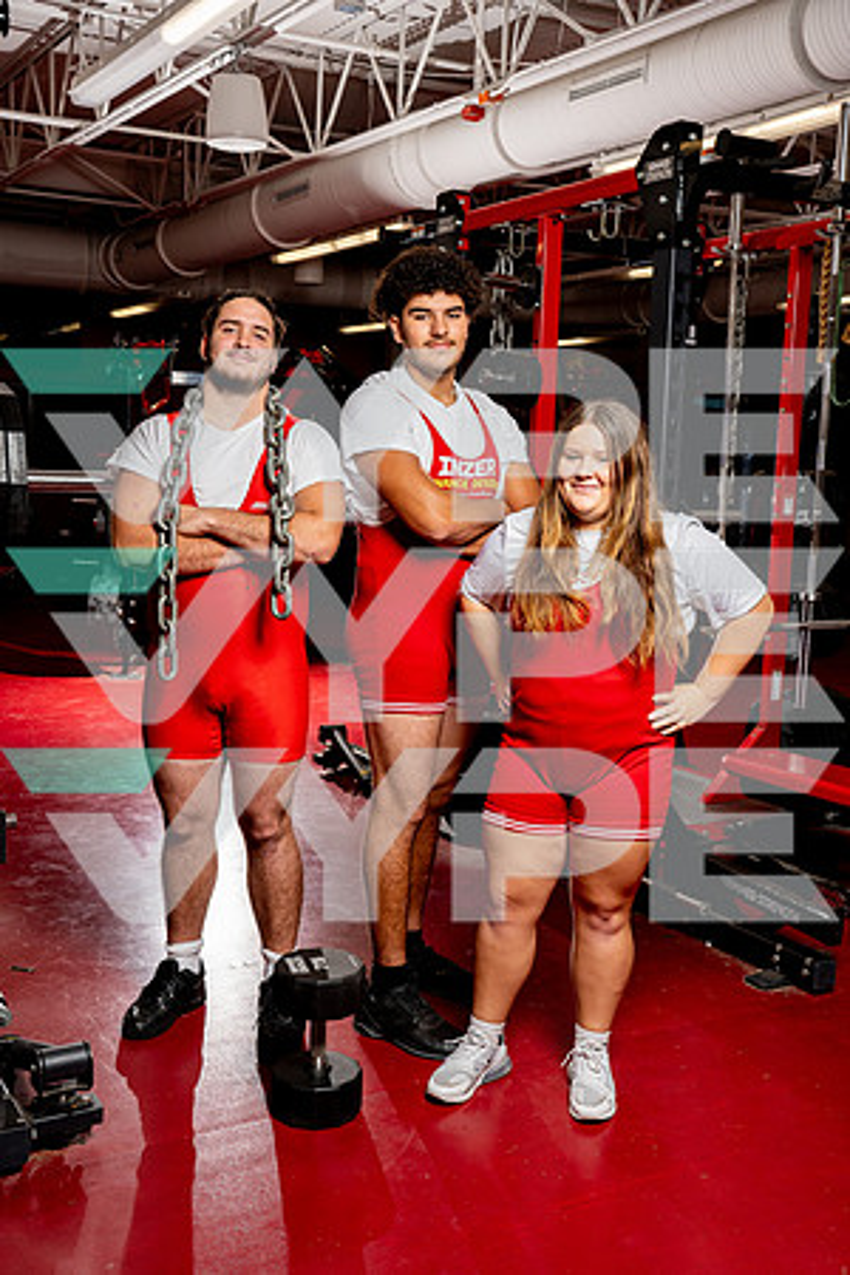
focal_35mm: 39
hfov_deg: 34.2
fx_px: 1381
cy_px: 638
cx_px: 425
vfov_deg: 49.6
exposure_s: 1/250
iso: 400
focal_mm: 39
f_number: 8
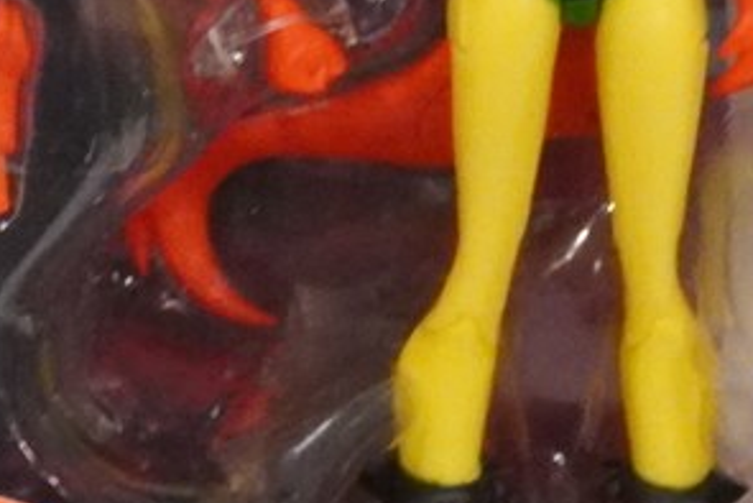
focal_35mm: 244
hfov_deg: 8.4
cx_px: 391
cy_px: 45
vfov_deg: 5.6
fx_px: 5106
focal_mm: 30
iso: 6400
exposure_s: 1/30
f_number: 8
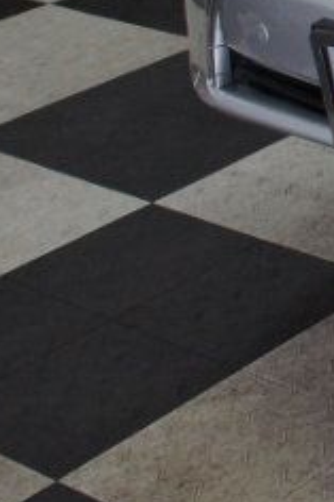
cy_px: -210
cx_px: 936
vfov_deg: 16.3
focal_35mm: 117
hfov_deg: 9.6
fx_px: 1631
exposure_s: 1/250
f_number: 4.5
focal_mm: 18
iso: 1000
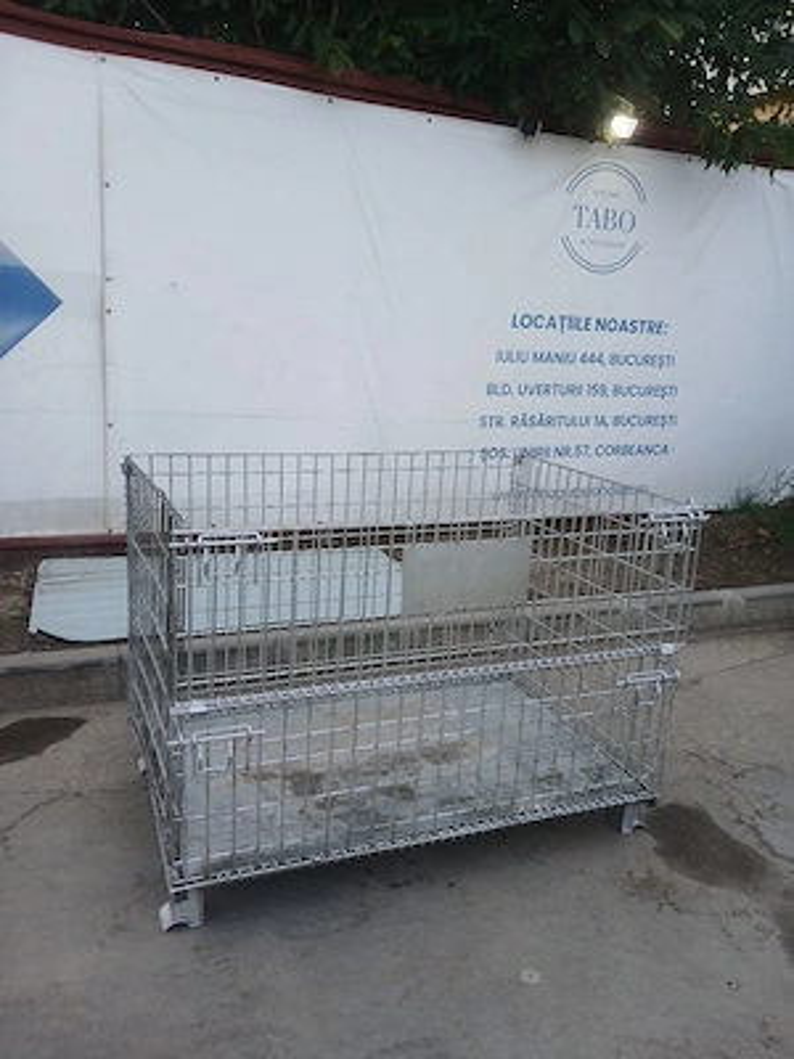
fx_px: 826
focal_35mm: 27
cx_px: 397
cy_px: 530
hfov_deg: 51.4
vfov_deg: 65.3
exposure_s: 1/50
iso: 25
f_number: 1.8
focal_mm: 3.98
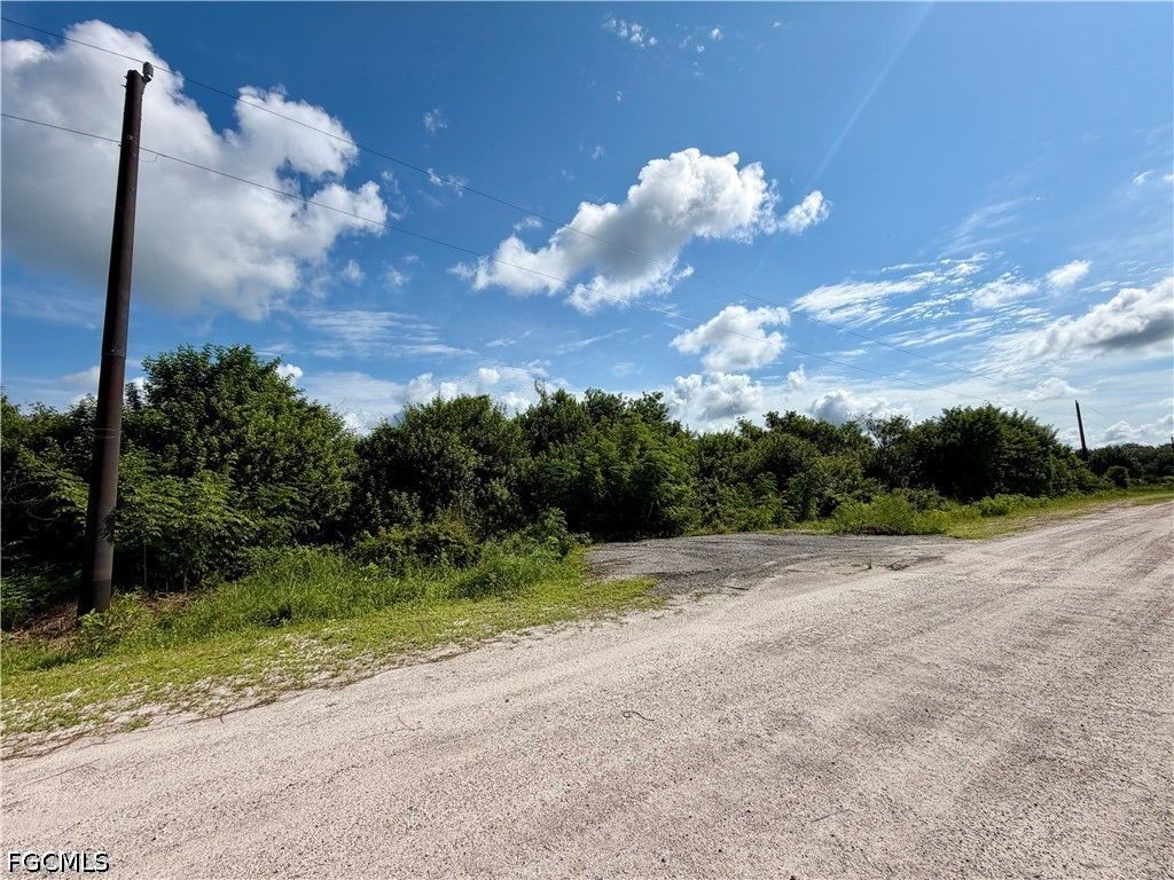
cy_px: 440
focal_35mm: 14
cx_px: 587
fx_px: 475
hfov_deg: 102.1
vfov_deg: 85.7
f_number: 2.2
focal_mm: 2.22
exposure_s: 1/1961
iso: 20
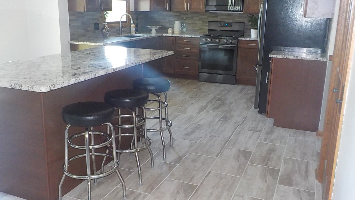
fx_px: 329
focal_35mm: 35
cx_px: 174
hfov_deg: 56.6
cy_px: 90
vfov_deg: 33.7
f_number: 3.3
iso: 320
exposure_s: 1/30
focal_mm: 4.1
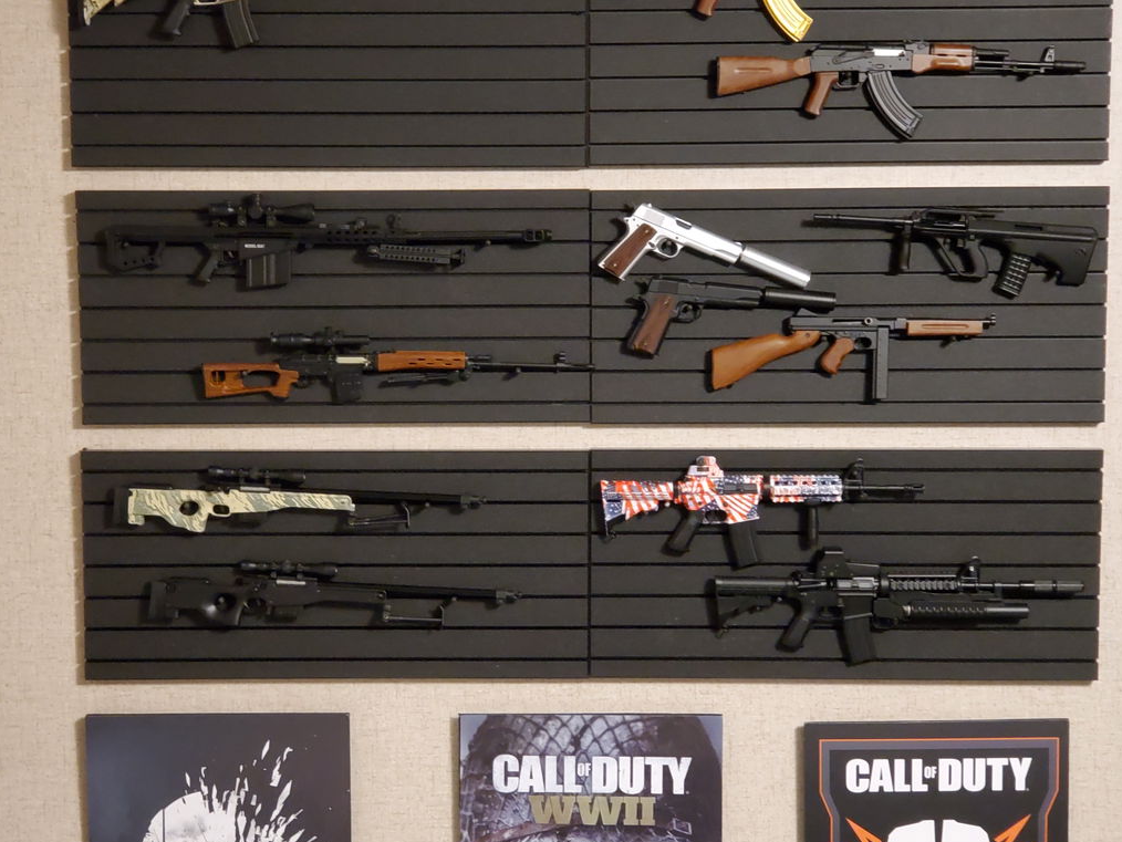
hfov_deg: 27.8
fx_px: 2269
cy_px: 428
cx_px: 562
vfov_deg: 21.0
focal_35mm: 70
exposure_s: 1/15
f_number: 2.4
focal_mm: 6
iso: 1000
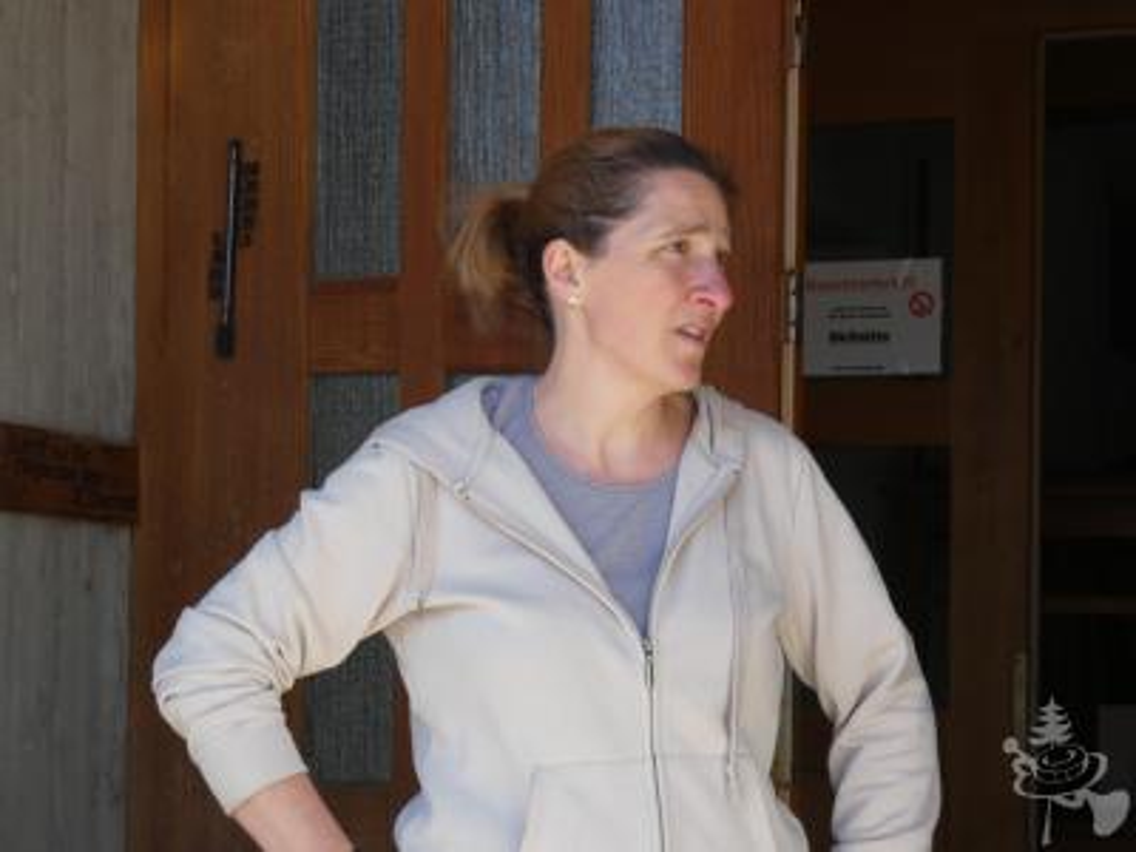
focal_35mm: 93
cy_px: 426
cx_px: 568
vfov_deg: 15.9
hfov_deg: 21.1
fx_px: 3052
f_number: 4.7
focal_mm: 16.6
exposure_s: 1/80
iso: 80
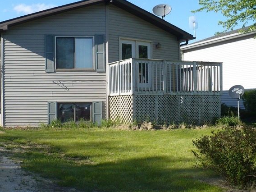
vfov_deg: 27.5
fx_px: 392
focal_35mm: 53
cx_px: 114
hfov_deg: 36.1
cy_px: 102
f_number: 2.8
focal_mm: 6.1
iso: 100
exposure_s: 1/1000
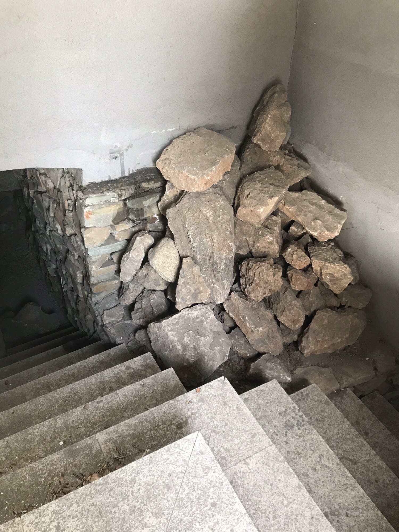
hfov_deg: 49.7
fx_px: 430
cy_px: 266
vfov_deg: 63.4
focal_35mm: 28
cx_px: 200
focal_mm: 3.99
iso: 32
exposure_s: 1/25
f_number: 1.8
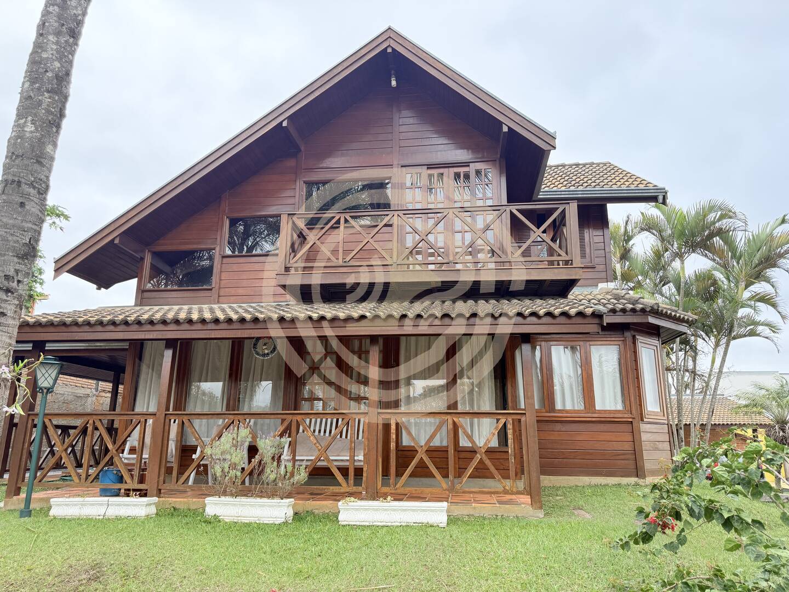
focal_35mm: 24
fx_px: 547
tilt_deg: +15.7
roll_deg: -0.3
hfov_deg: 71.6
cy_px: 296
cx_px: 394
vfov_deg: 56.8
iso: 100
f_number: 1.78
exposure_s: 1/637
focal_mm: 6.76
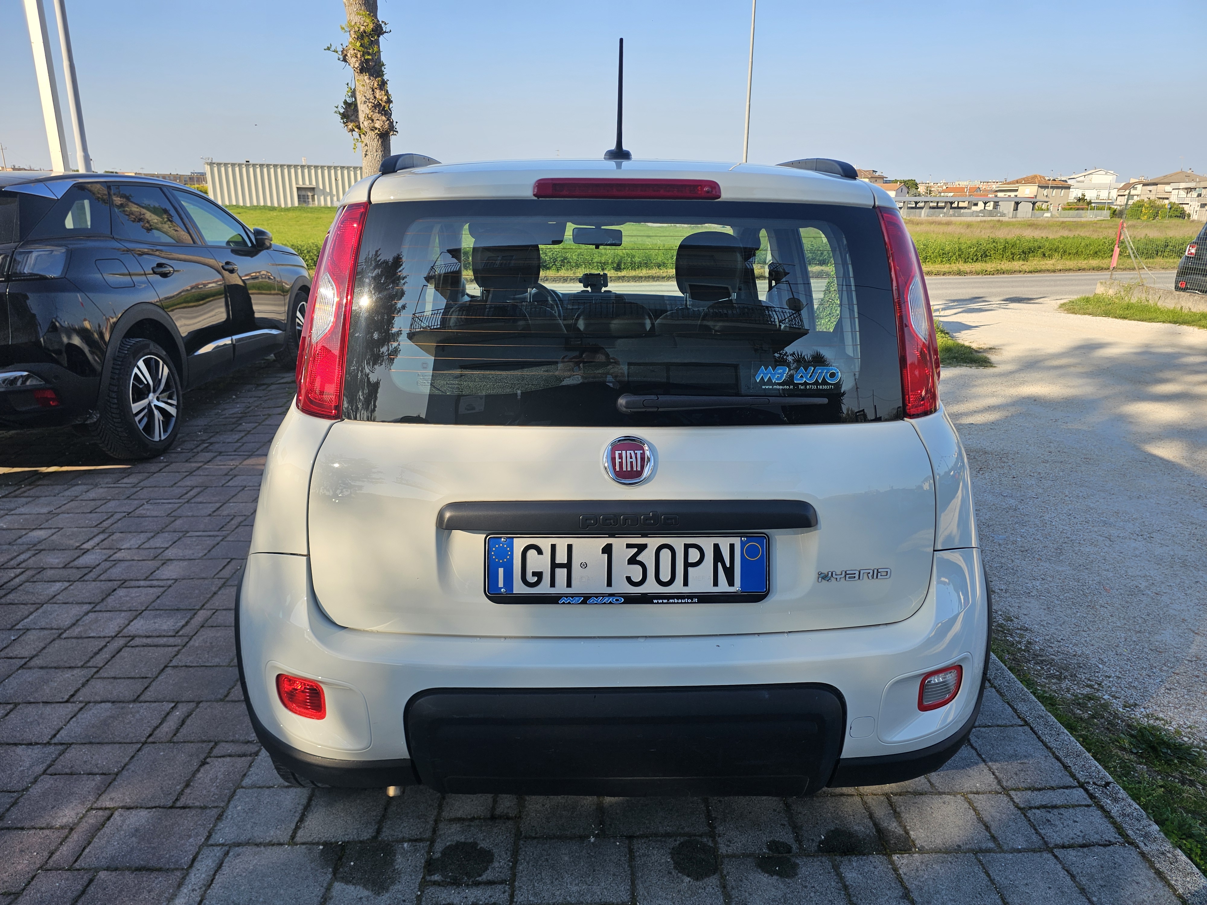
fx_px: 802
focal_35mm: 23
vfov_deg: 58.9
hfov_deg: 73.9
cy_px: 452
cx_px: 604
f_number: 1.7
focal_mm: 6.3
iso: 10
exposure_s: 1/452
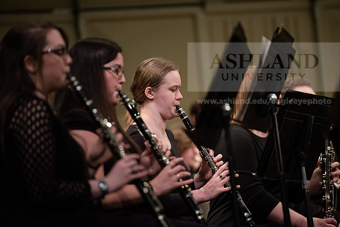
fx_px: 1842
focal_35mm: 195
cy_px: 114
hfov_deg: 10.5
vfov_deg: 7.0
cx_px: 170
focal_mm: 195
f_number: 3.2
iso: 2500
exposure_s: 1/200
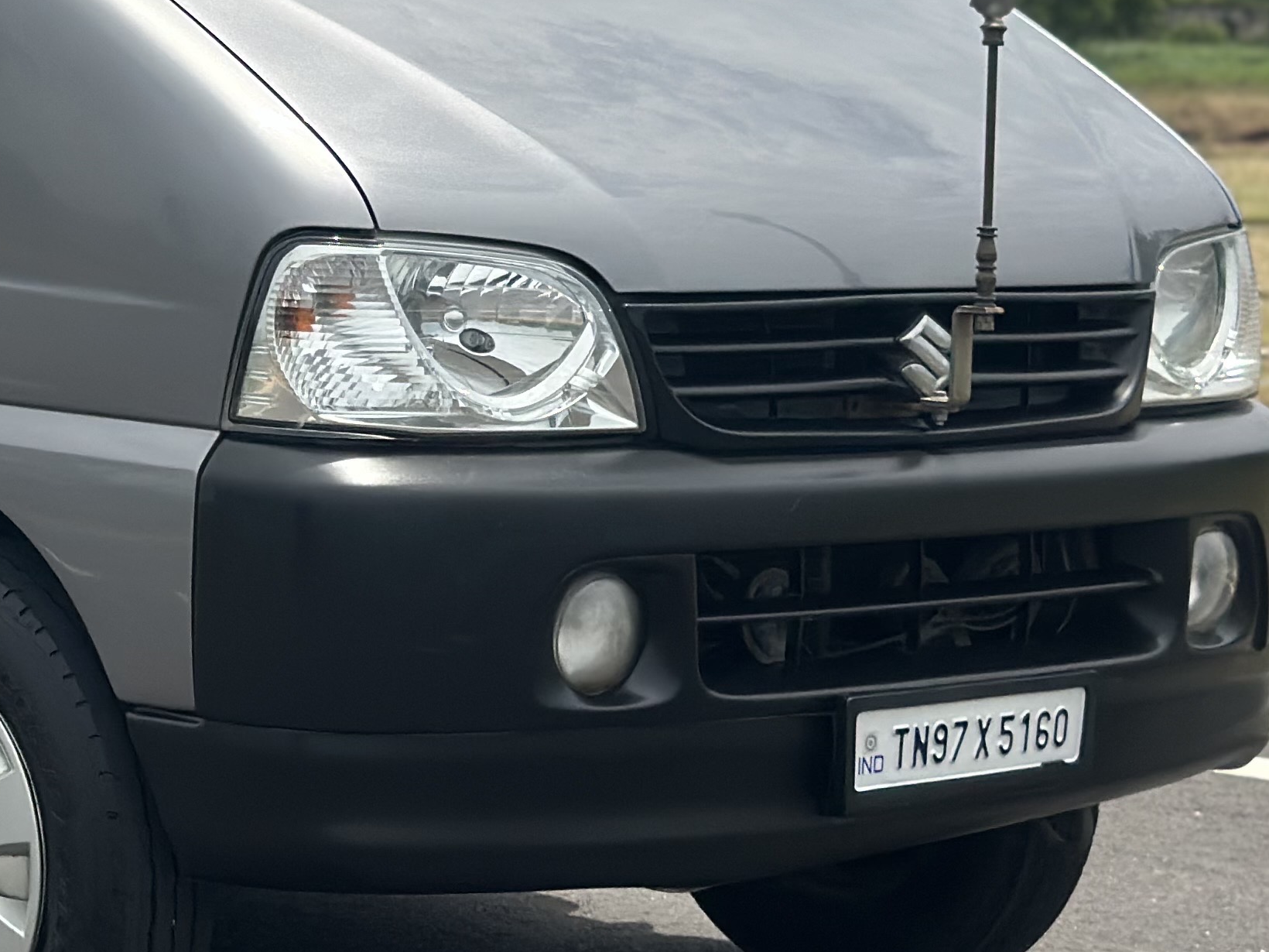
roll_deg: +1.2
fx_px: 4326
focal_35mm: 118
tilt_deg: +1.7
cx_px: -197
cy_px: -40
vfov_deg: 12.4
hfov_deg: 16.1
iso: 100
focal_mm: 6.86
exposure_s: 1/9804
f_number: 1.78
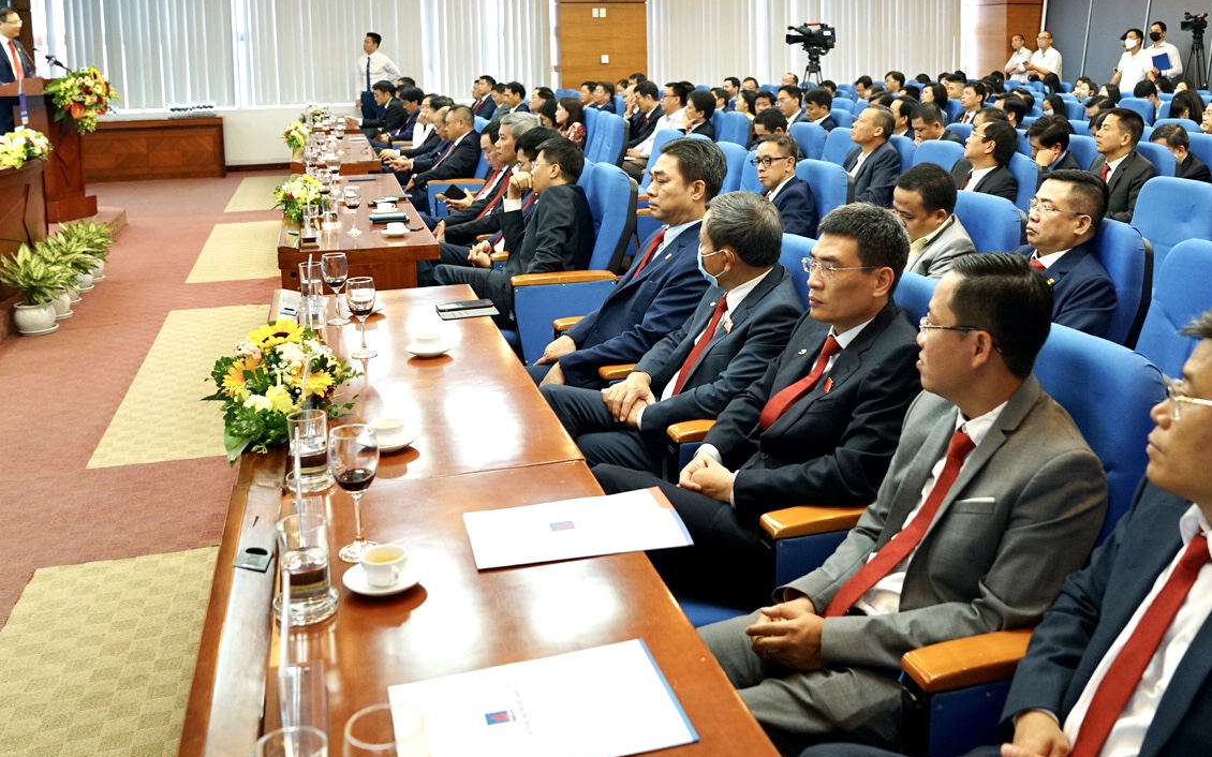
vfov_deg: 35.5
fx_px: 1156
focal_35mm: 35
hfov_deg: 55.0
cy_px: 199
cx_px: 721
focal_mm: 24
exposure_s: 1/60
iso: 1250
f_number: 4
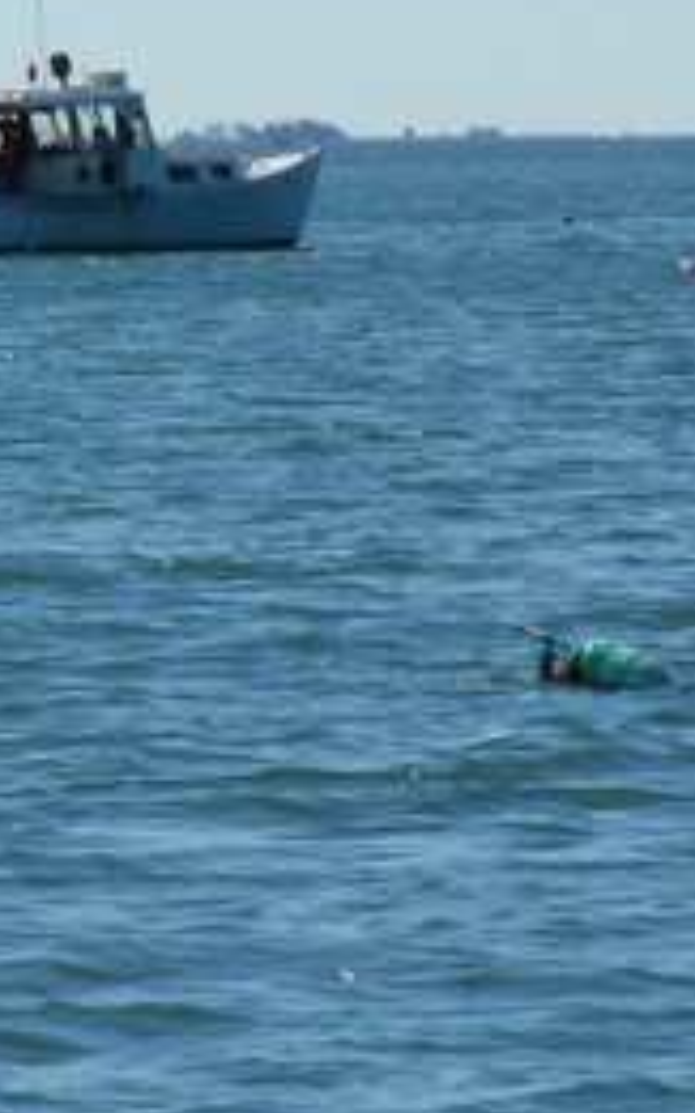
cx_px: -90
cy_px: 490
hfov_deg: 2.8
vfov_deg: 4.5
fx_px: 14161
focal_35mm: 467
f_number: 7.6
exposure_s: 1/377
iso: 50
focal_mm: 27.5
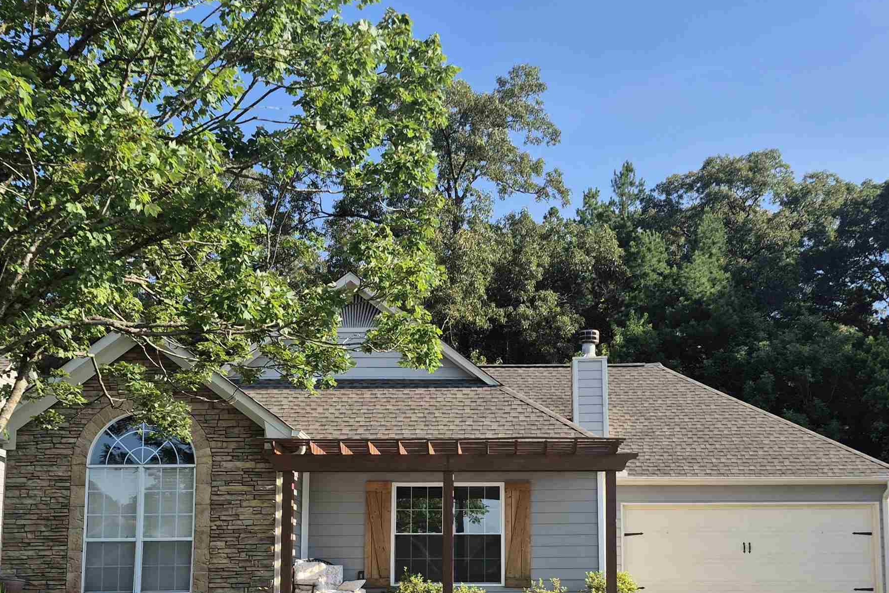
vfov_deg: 31.8
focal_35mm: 41
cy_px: 471
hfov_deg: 47.3
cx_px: 490
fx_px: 1012
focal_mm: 5.4
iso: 25
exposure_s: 1/1080
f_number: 1.8
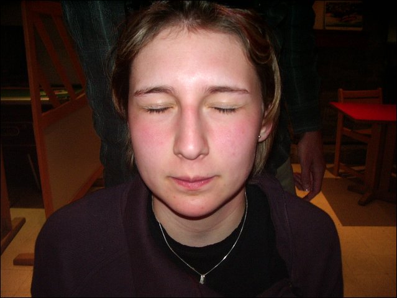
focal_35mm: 35
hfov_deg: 52.6
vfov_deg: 40.7
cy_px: 149
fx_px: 402
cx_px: 198
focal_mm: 5.8
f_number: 2.6
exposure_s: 1/40
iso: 200
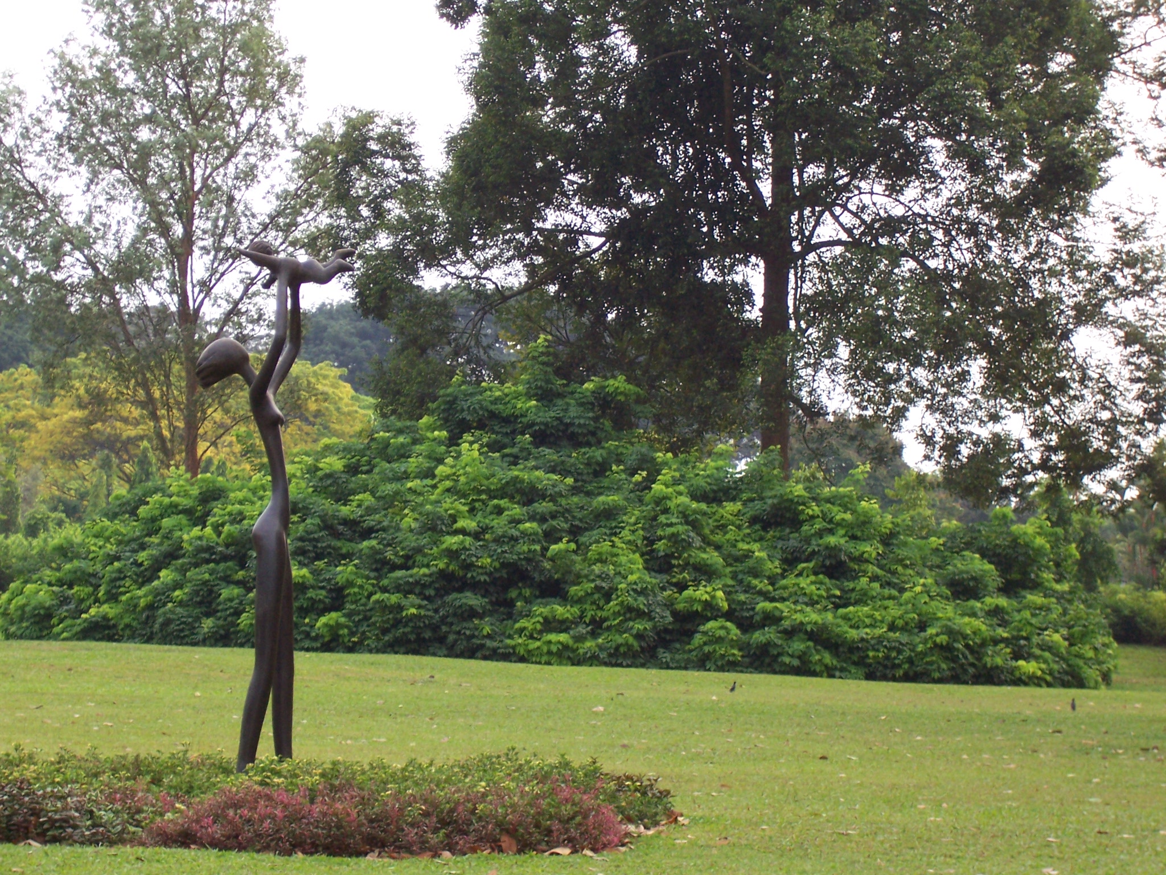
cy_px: 438
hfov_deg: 19.3
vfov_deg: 14.5
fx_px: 3436
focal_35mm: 102
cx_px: 583
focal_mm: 16.8
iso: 125
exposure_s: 1/125
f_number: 4.6
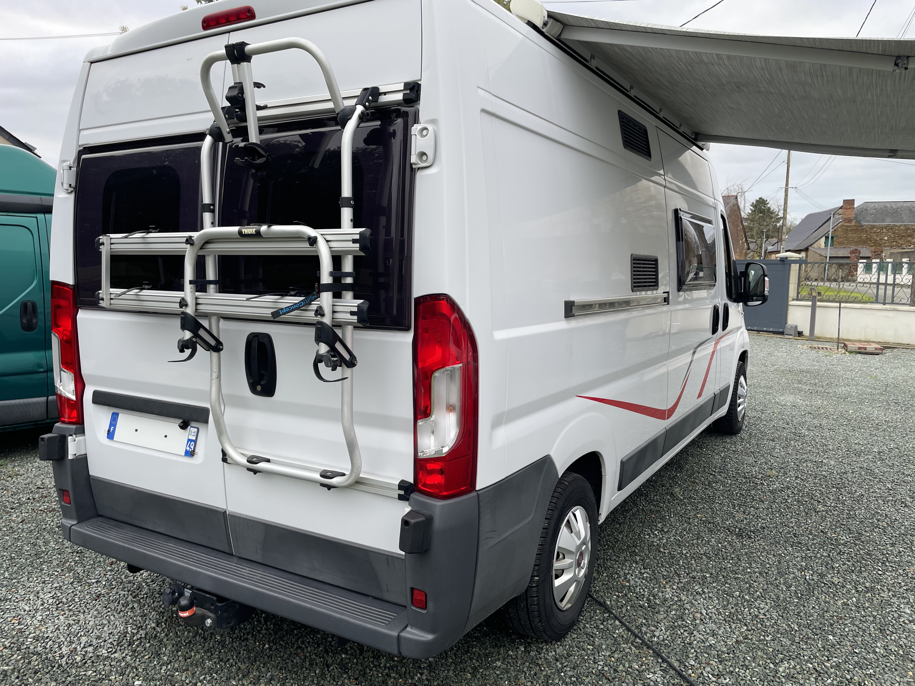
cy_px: 343
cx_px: 458
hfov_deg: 67.3
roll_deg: +0.7
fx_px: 687
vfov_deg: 53.1
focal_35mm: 26
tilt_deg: -4.9
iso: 32
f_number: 1.6
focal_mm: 4.2
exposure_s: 1/251
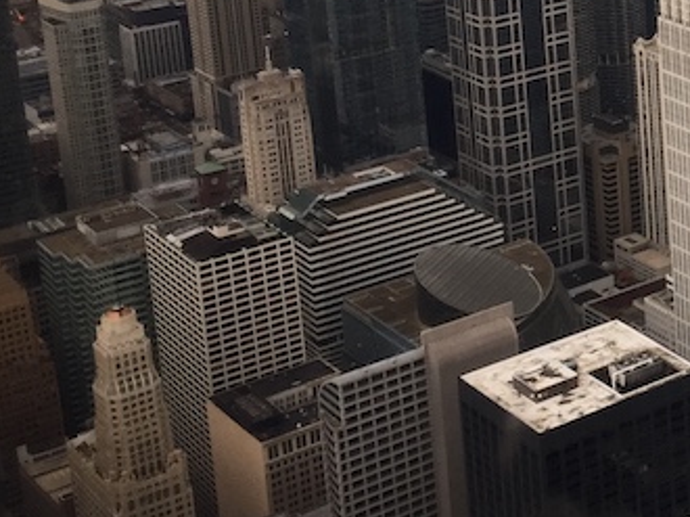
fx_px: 1793
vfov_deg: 15.9
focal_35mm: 90
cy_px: -65
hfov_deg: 19.1
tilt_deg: -13.6
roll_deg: +0.5
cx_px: 1029
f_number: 2.2
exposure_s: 1/120
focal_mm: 4.15
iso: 40
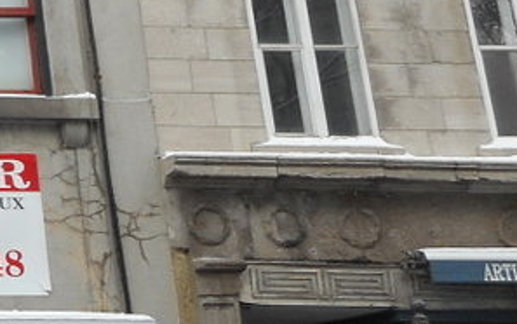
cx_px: -505
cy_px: -7
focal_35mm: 107
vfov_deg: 12.1
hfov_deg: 15.6
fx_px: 1508
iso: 80
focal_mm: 4.5
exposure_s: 1/125
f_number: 3.7
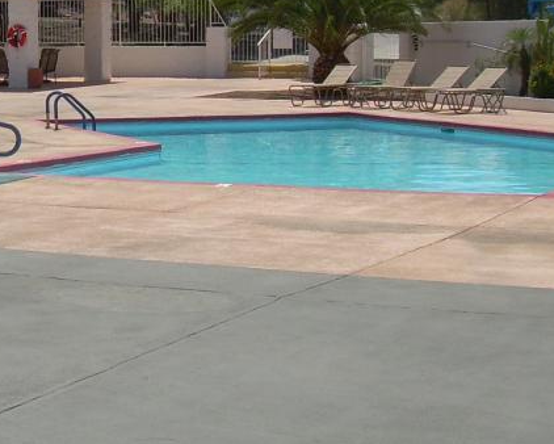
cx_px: 64
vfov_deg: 16.8
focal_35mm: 90
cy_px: 28
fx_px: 1476
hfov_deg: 20.8
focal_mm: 6.3
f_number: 4.6
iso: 50
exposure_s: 1/771
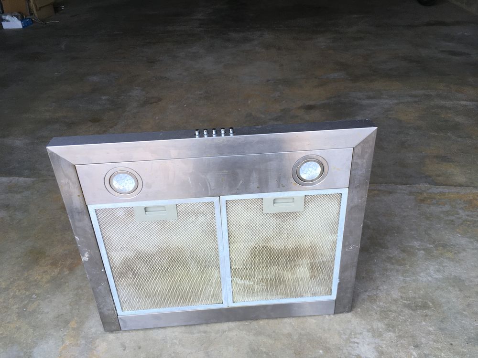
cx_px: 239
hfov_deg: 61.7
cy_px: 179
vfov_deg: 48.2
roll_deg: +2.0
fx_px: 400
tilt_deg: -33.3
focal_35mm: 29
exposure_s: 1/100
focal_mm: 4.15
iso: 32
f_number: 2.2
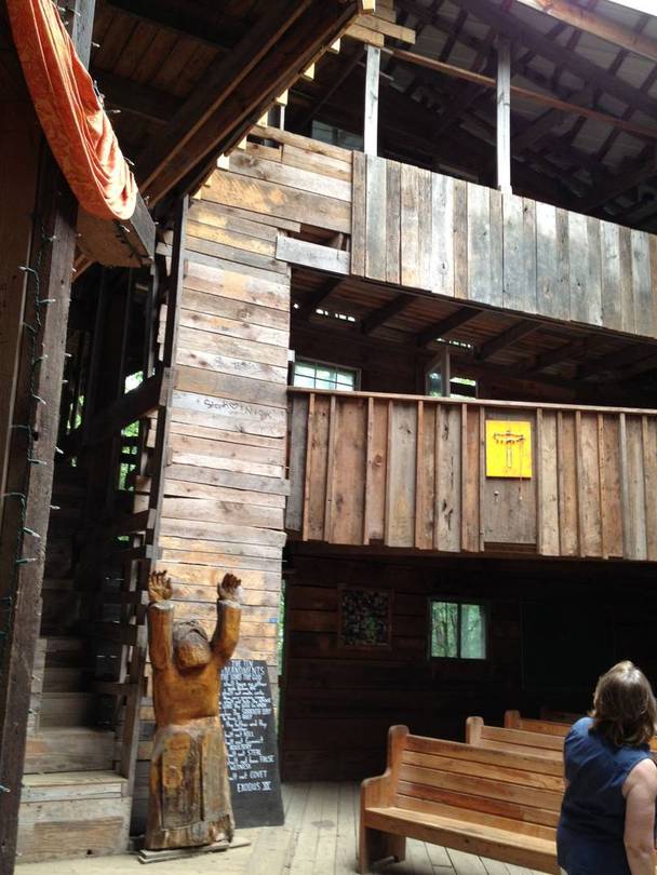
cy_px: 438
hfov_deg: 40.7
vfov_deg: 52.6
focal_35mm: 35
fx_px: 885
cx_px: 328
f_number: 2.4
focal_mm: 4.28
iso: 80
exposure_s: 1/20
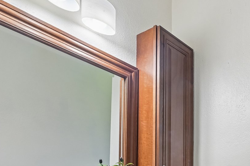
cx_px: 211
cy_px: 202
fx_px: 243
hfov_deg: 50.1
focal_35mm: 35
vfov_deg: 31.4
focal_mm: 14
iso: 400
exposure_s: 1/15
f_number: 8
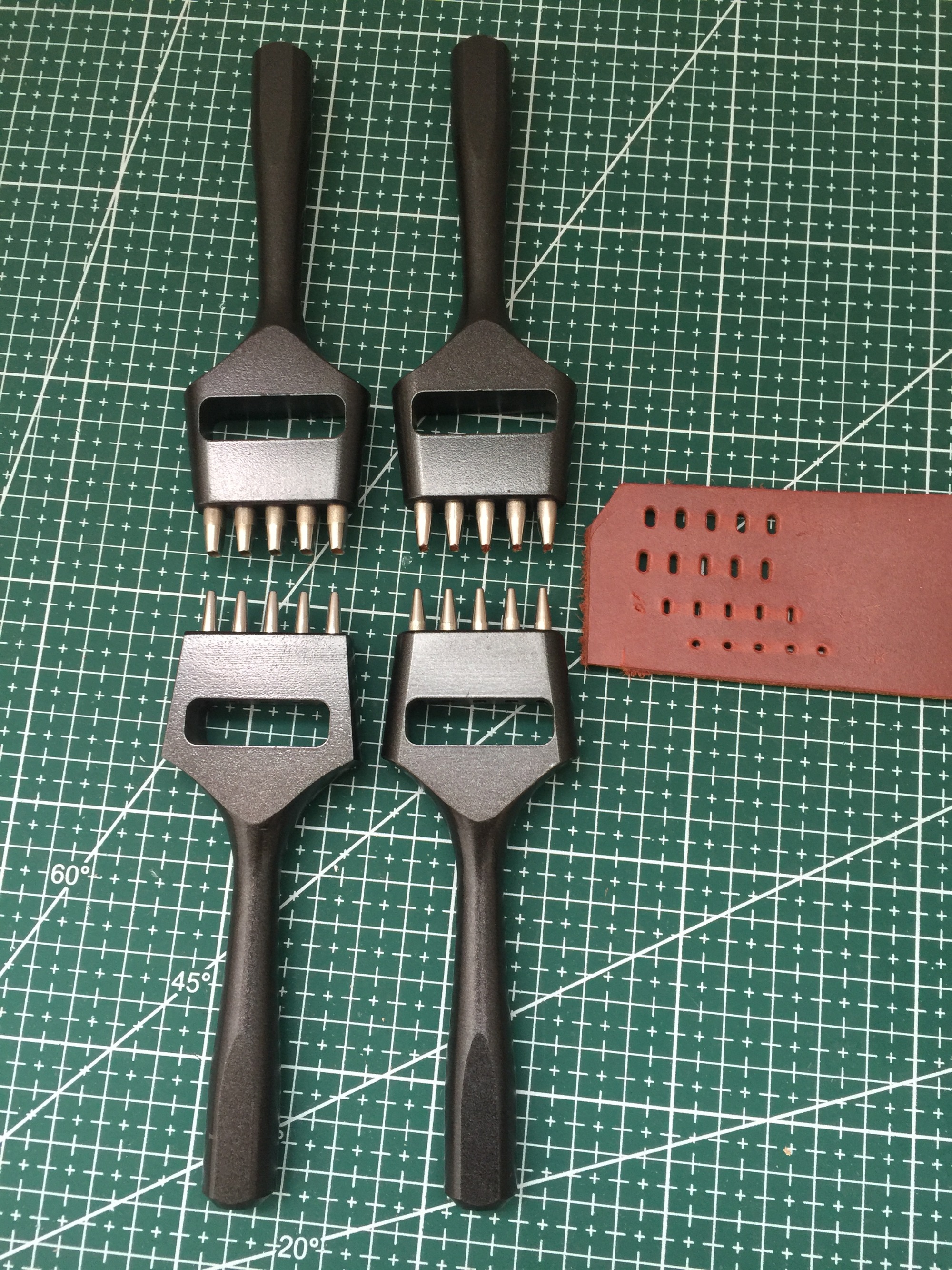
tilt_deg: -79.6
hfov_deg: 48.2
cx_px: 476
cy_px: 635
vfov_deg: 61.7
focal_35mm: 29
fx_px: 1063
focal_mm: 4.15
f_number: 2.2
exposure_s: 1/17
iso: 64
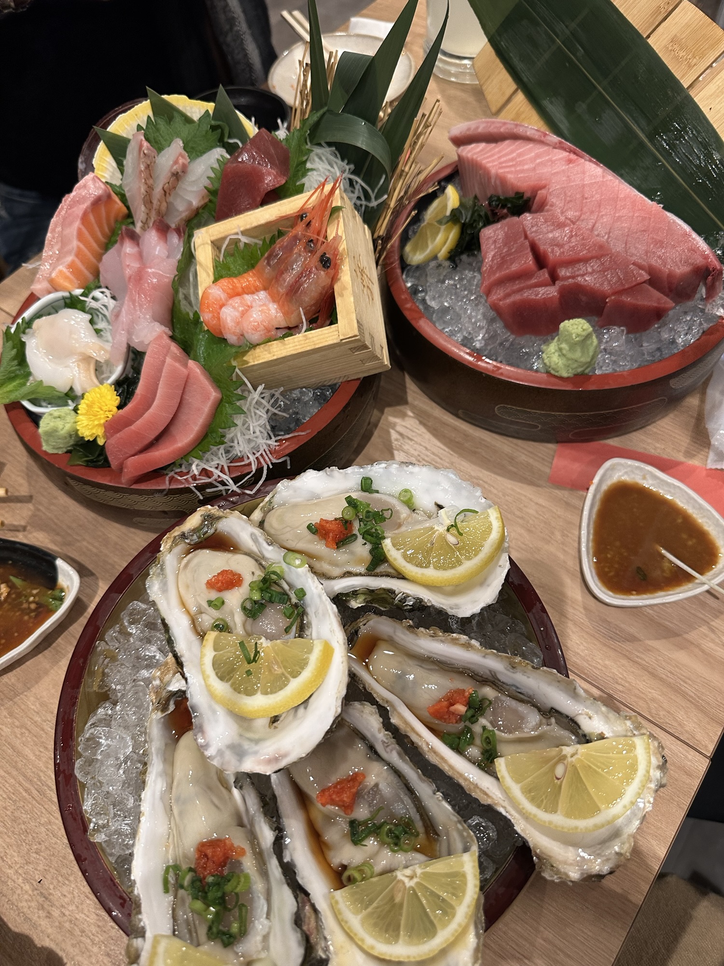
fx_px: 669
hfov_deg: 56.8
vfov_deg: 71.6
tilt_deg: -58.4
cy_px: 483
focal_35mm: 24
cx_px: 362
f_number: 1.78
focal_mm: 6.86
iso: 200
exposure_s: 1/50
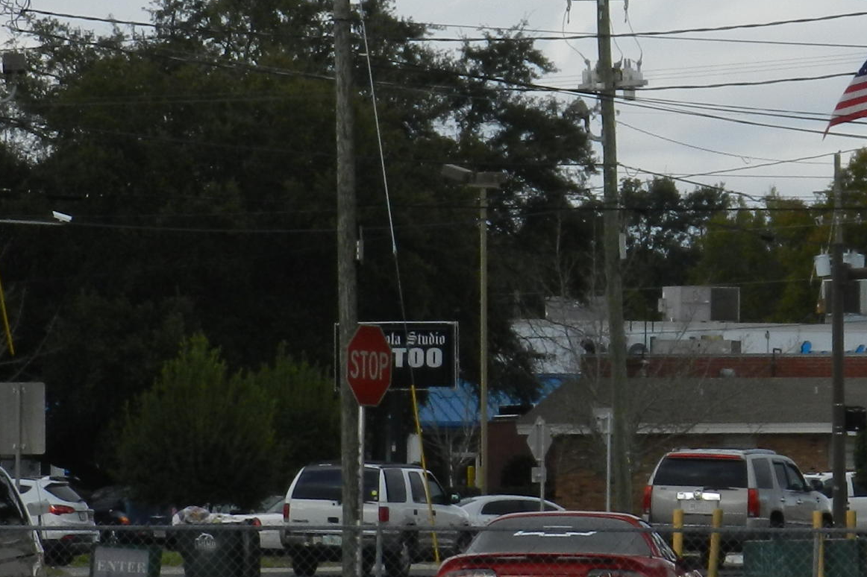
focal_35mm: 513
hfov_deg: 4.0
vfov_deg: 2.7
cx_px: 684
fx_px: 12351
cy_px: 155
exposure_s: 1/500
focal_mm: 34
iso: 160
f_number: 5.5
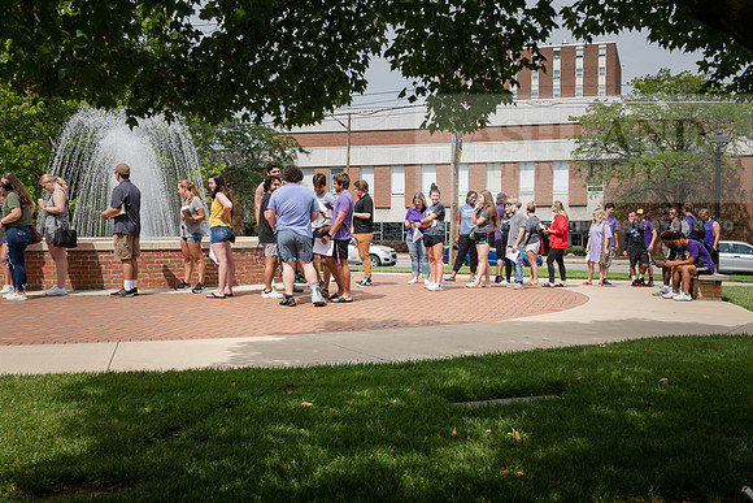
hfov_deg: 41.1
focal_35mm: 48
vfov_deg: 28.1
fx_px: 1004
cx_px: 376
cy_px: 252
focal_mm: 48
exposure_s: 1/320
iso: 100
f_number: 6.3
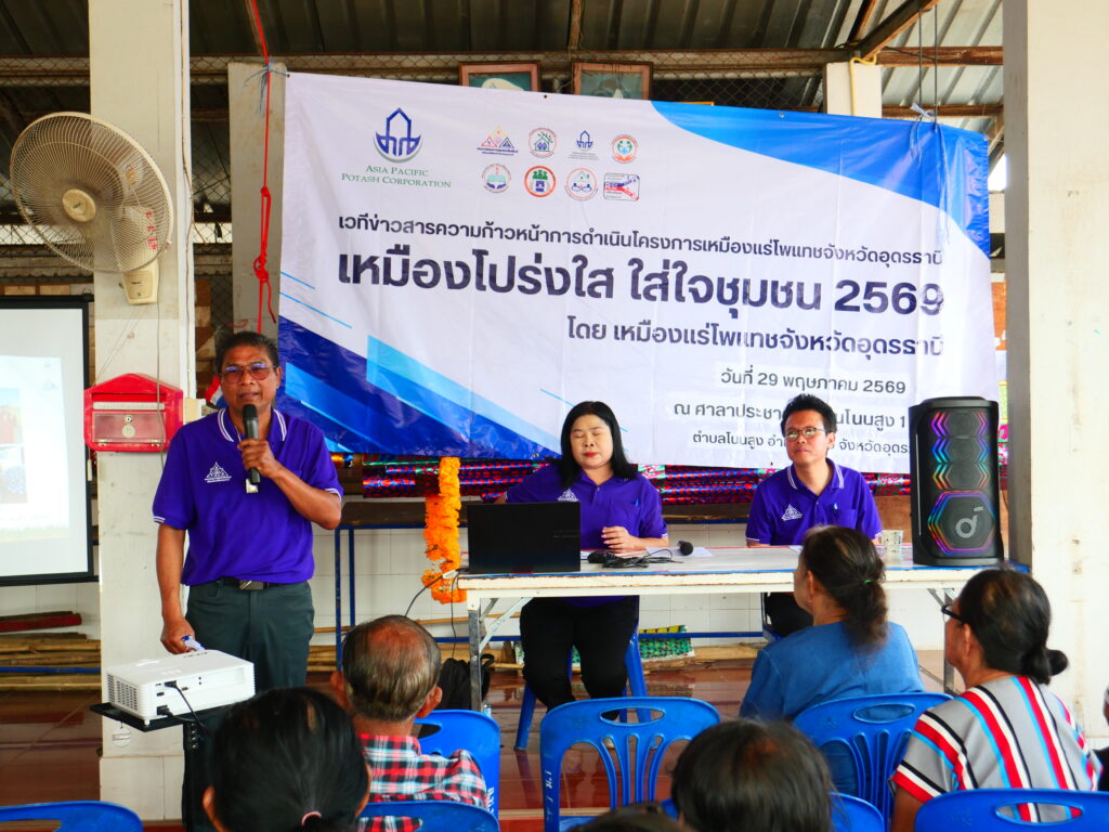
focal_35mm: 52
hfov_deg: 36.8
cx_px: 554
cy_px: 416
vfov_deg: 28.0
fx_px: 1666
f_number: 5.3
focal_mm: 26
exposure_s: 1/60
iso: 400
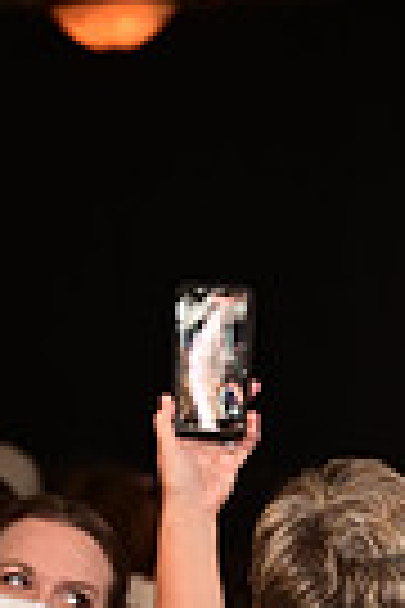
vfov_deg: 4.3
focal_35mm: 473
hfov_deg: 2.9
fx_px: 7981
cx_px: -288
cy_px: 1293
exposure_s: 1/160
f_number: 6.3
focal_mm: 110
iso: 1000
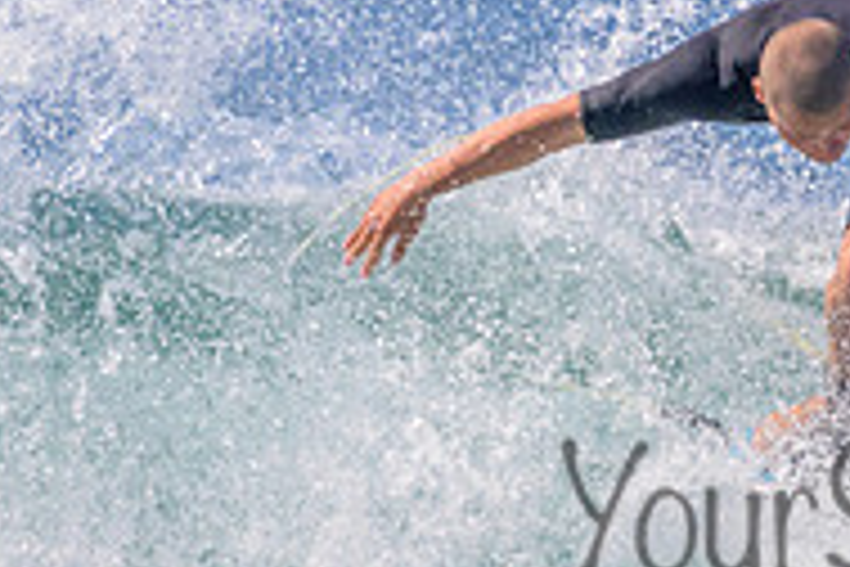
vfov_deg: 0.5
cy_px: 349
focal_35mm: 2803
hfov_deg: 0.7
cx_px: 844
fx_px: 66177
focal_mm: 800
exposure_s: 1/2000
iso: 1600
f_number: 11
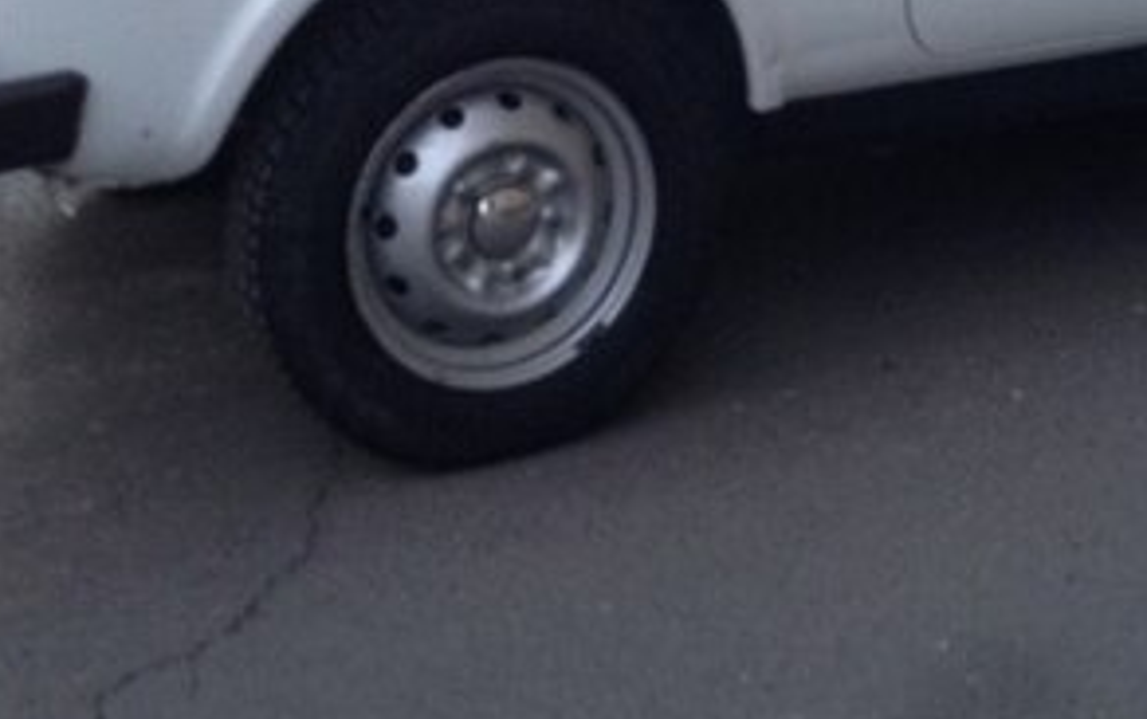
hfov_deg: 26.0
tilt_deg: -8.7
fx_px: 2471
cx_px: 754
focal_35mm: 79
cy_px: -183
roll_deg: -1.2
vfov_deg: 15.8
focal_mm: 4.12
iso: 125
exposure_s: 1/20
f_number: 2.4
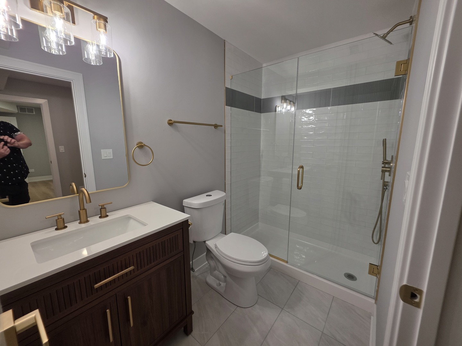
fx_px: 174
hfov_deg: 106.2
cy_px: 173
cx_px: 231
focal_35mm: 13
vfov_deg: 89.9
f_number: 1.9
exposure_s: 1/120
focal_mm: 2.2
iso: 100
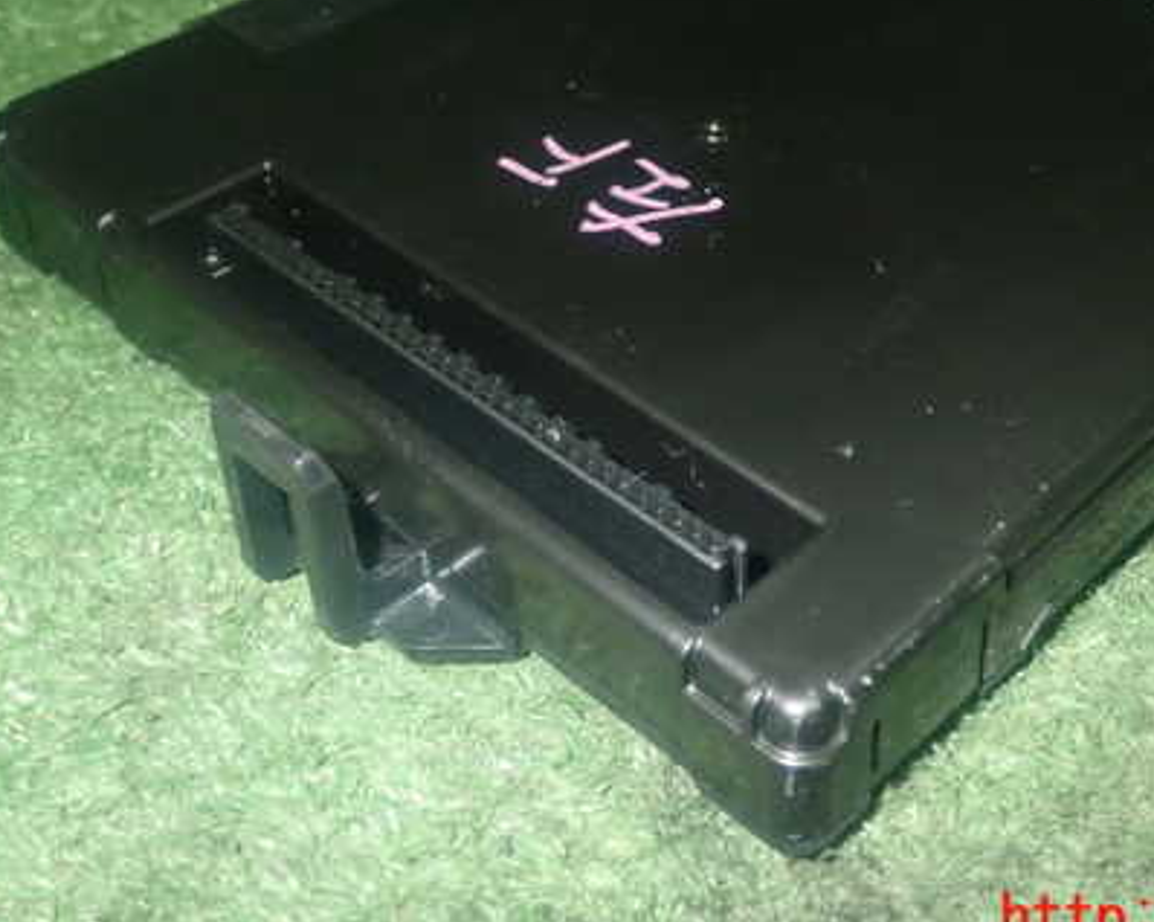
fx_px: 1809
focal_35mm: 53
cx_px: 786
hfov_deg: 35.0
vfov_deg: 28.4
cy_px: 304
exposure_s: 1/40
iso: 800
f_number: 7.1
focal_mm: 6.37
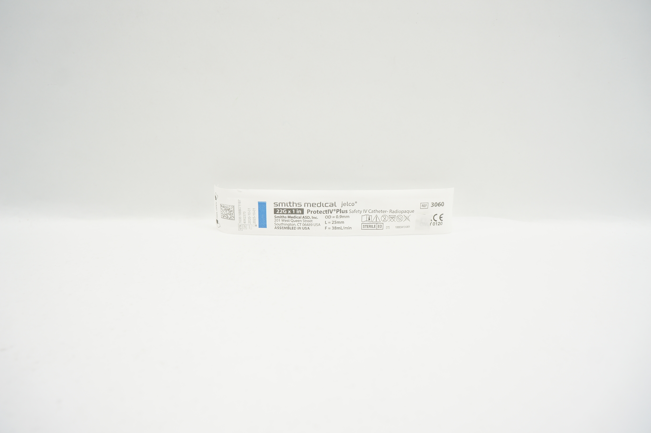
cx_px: 326
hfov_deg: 67.4
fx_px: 488
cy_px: 216
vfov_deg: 47.8
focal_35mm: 27
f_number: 5.6
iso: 200
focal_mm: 18
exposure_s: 1/40
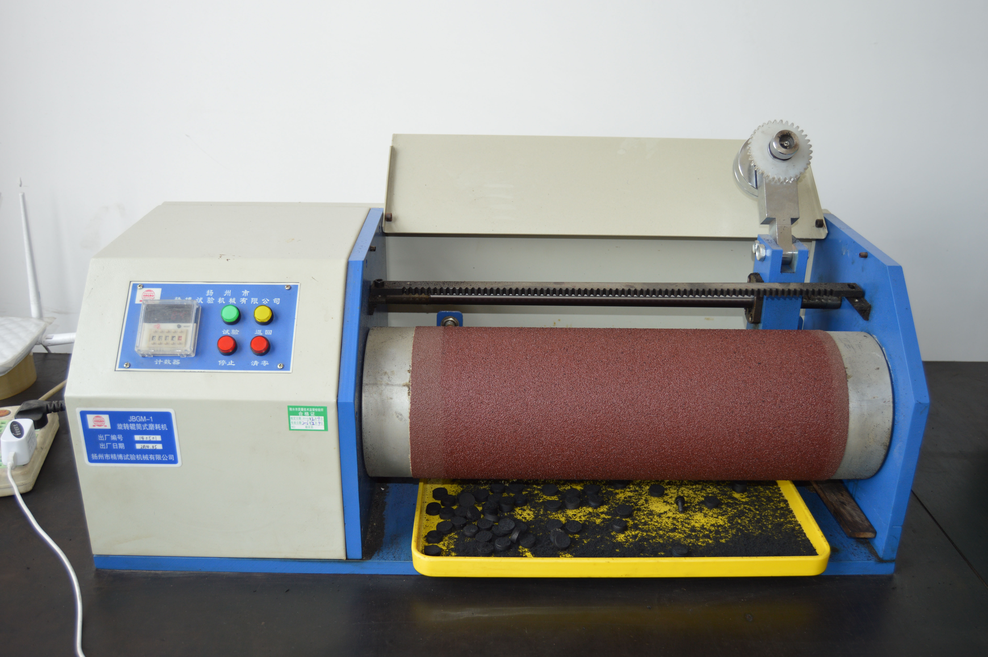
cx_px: 494
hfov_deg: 57.3
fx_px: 905
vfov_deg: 39.9
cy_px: 328
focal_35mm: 33
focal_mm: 22
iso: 160
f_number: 4
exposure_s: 1/125
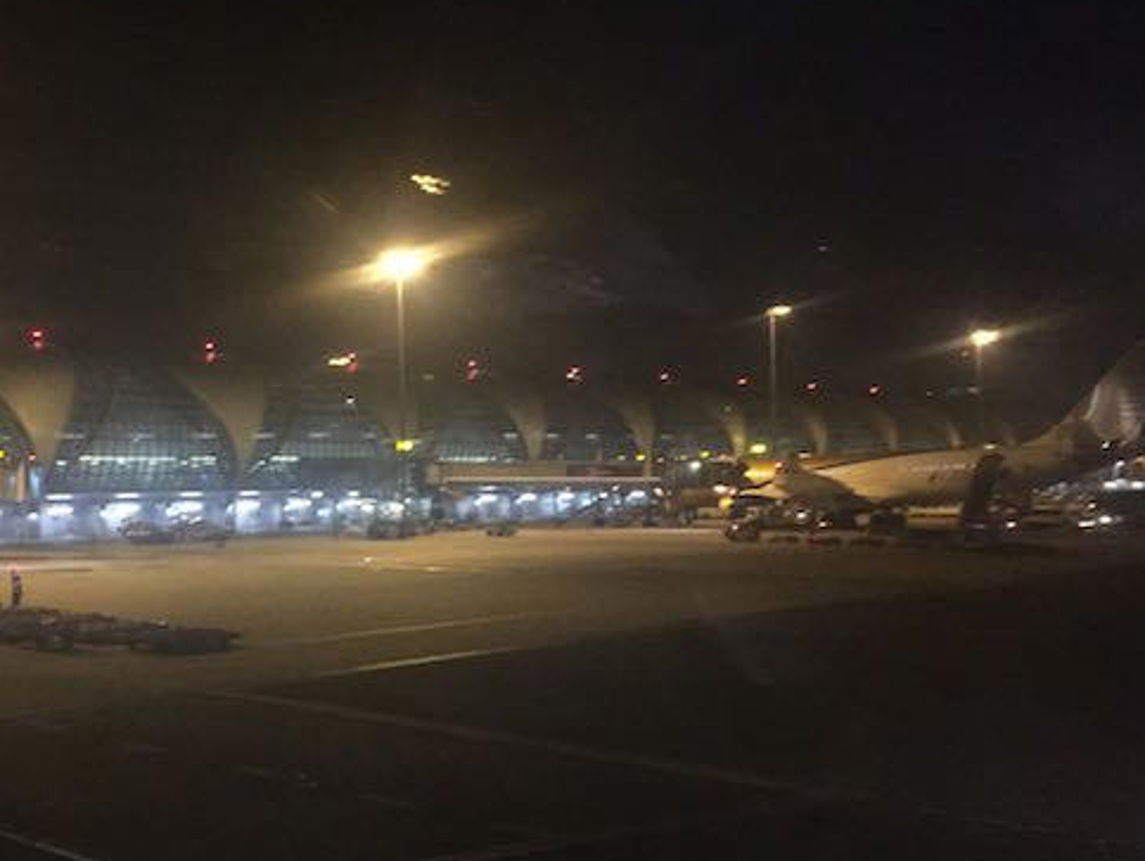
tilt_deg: -0.2
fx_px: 1390
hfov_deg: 44.1
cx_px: 372
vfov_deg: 34.3
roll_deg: +1.9
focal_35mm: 42
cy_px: 514
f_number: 2.2
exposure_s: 1/15
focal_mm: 4.15
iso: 500
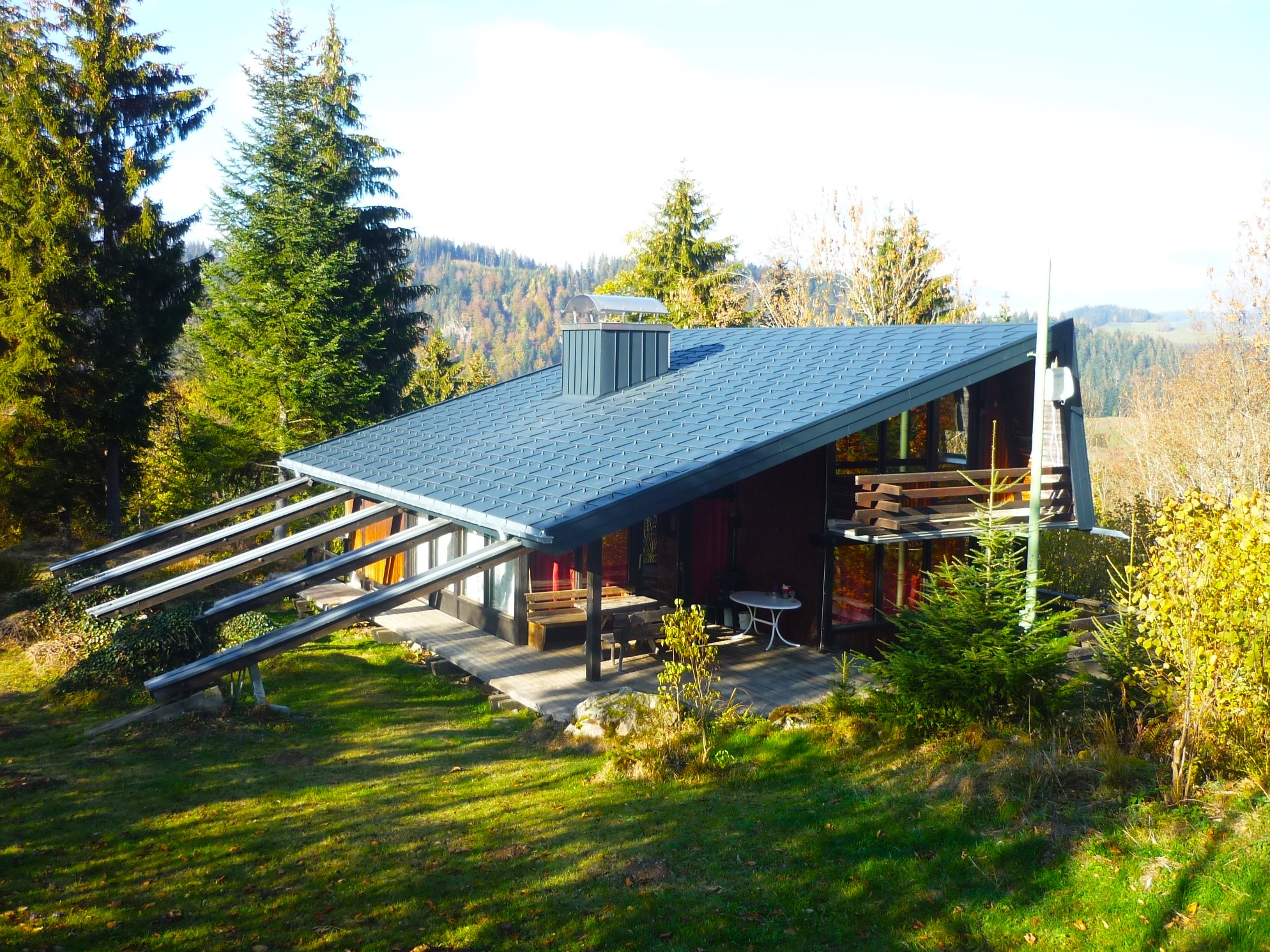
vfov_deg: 41.8
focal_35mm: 34
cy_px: 465
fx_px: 1247
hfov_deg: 54.0
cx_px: 623
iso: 80
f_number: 2.8
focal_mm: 5.5
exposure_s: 1/250
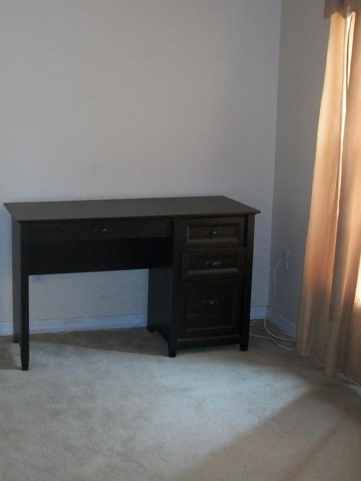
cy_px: 204
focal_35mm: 55
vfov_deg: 34.9
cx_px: 84
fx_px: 765
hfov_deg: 26.2
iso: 240
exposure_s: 1/30
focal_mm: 5.7
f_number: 2.9
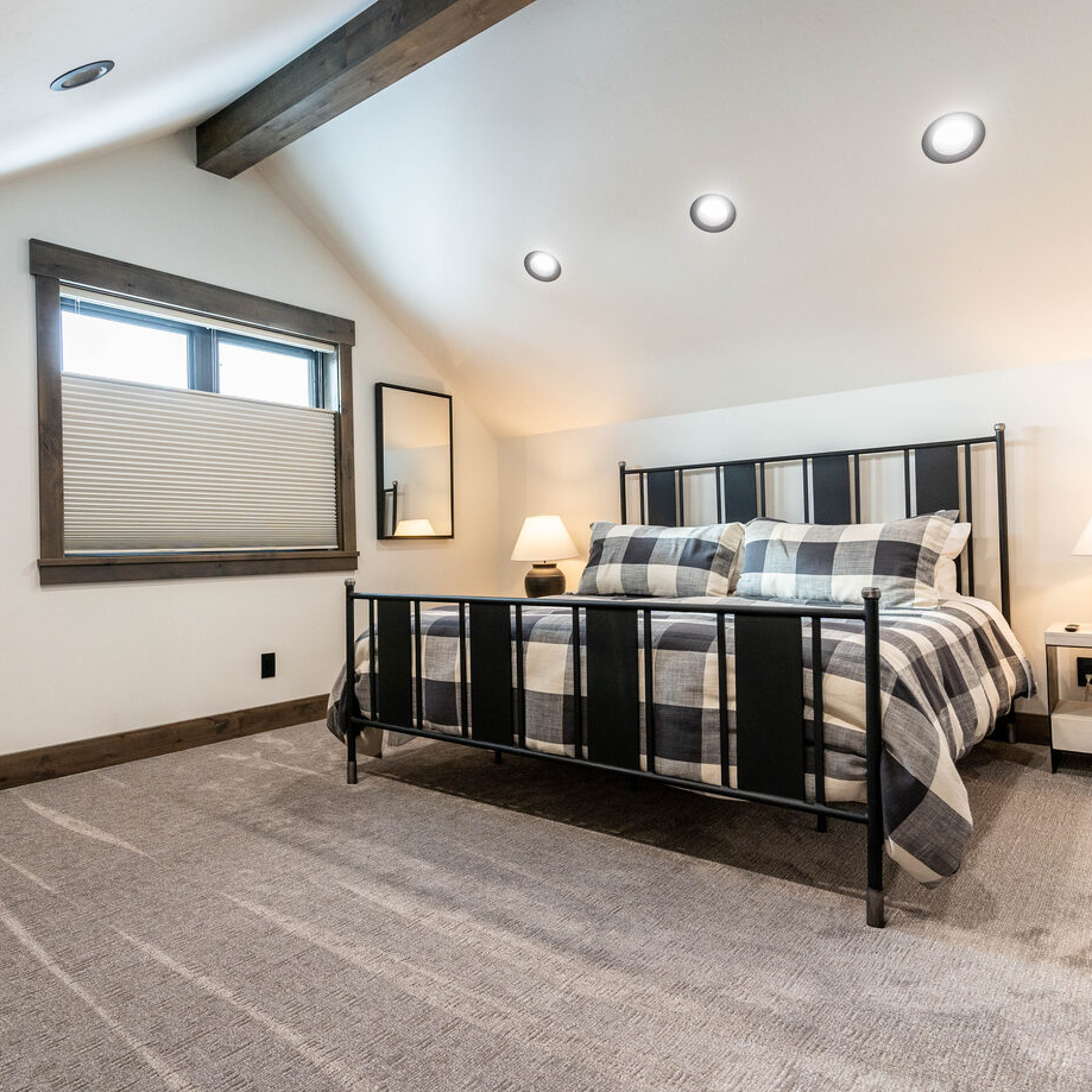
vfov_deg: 69.6
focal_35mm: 22
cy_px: 542
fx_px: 785
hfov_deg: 69.5
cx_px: 497
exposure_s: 1/200
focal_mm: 17
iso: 640
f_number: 4
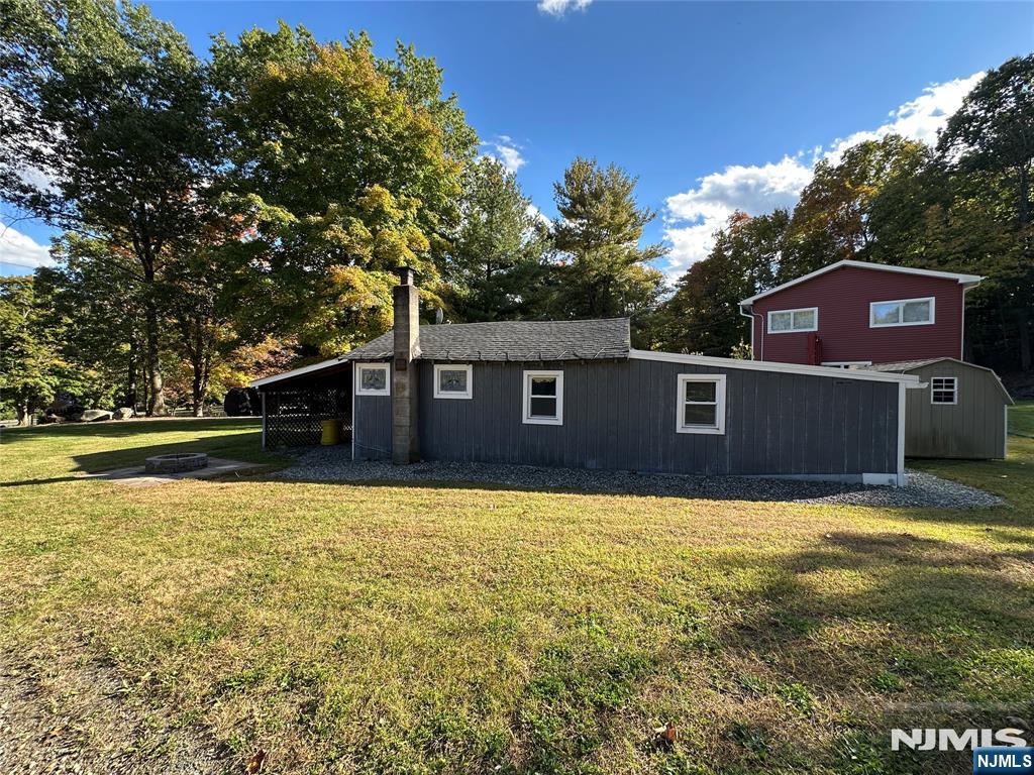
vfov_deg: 85.7
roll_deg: -0.7
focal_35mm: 14
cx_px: 517
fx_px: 418
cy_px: 388
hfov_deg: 102.1
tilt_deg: -0.7
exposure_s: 1/381
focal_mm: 2.22
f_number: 2.2
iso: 40
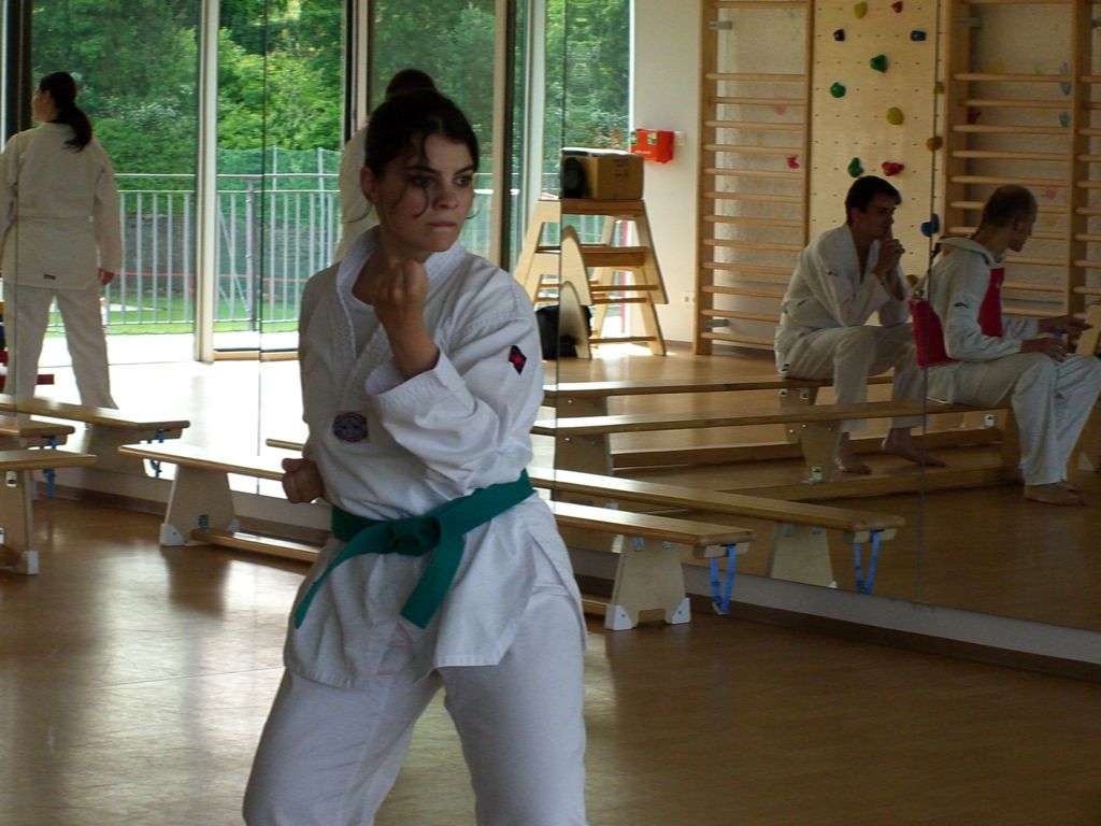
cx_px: 550
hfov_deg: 17.3
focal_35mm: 114
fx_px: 3626
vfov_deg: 13.0
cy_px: 413
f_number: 5.1
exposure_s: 1/500
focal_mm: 23.7
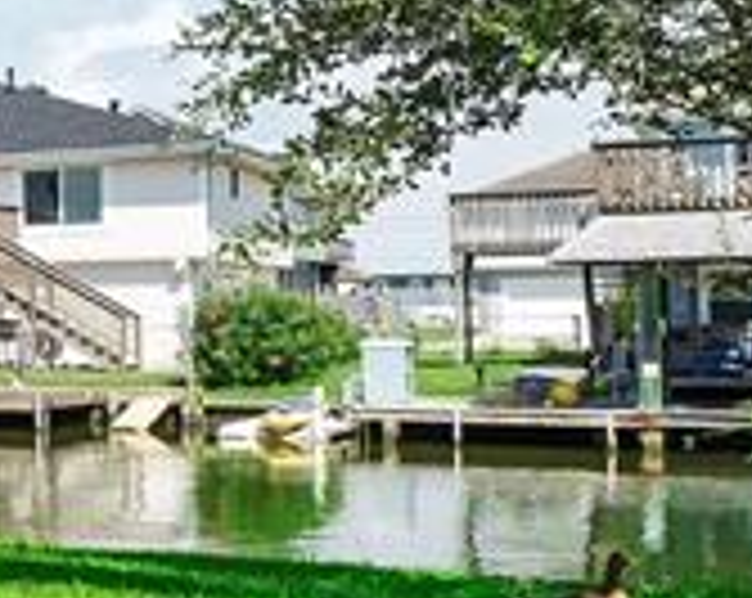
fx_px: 1666
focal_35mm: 75
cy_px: 306
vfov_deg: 20.4
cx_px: -1049
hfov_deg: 15.0
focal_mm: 13
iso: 640
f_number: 8
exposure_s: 1/1000
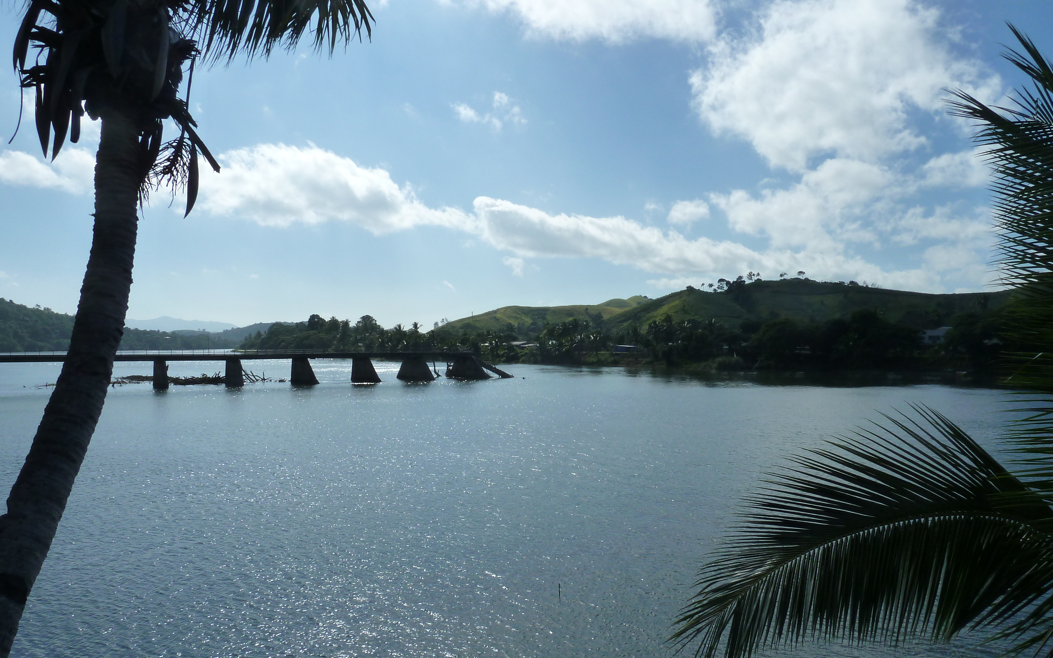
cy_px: 380
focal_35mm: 27
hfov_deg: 68.4
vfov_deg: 45.9
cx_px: 524
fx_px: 775
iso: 125
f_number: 5.6
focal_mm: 4.1
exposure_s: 1/800
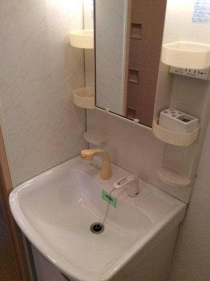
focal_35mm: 32
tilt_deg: -28.4
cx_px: 105
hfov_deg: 44.1
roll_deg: -0.9
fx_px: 260
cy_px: 140
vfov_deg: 56.9
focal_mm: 3.3
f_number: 2.4
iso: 40
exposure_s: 1/33
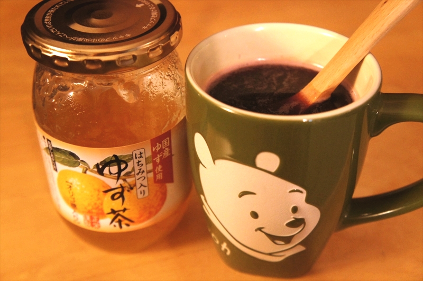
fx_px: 546
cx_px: 212
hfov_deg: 42.4
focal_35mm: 46
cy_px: 140
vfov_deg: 28.9
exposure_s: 1/15
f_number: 4
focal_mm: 31
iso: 1600
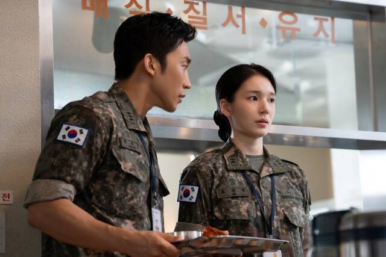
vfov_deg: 11.2
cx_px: 193
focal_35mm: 123
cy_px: 128
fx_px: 1319
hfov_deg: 16.6
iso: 1000
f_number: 4.5
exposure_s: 1/60
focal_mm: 123
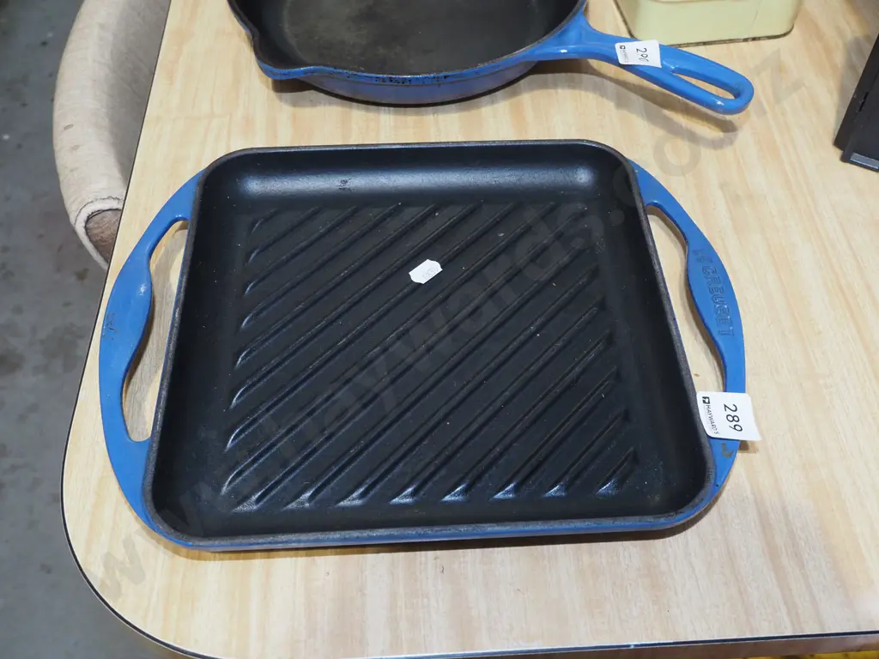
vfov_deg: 41.8
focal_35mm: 34
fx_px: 863
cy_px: 330
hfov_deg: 54.0
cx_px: 440
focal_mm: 17
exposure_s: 1/60
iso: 640
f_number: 5.6
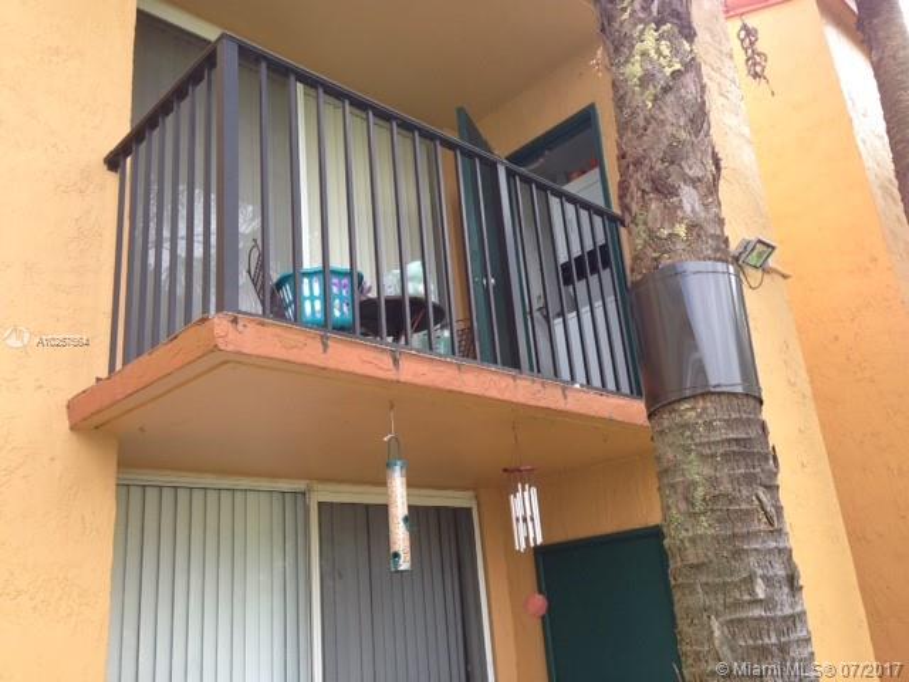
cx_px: 454
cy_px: 341
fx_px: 867
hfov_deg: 55.4
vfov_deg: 42.9
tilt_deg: +17.9
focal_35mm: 33
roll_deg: +5.0
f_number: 2.4
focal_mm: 4.12
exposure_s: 1/172
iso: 50
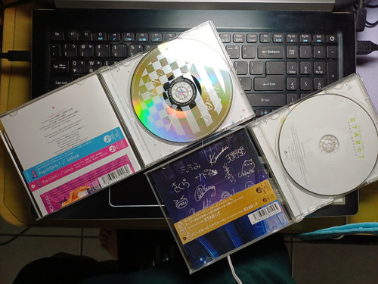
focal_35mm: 25
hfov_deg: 69.4
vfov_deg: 54.9
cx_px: 189
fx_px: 273
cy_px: 142
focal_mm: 4.65
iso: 80
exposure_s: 1/60
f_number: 1.8
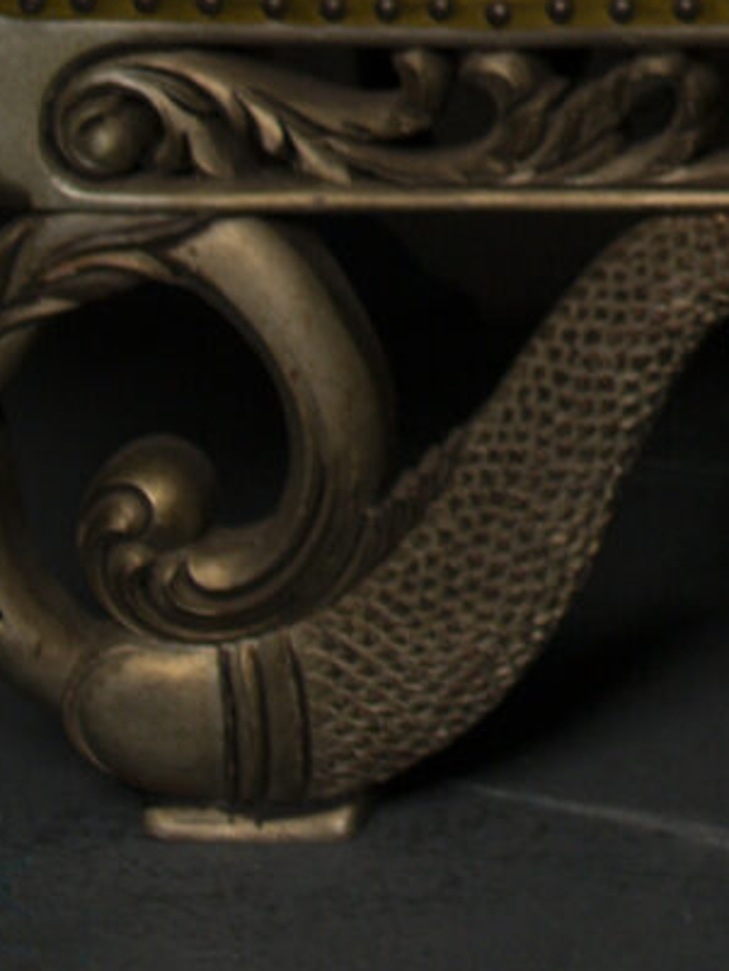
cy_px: -1545
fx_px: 6034
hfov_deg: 6.5
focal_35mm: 215
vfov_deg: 8.3
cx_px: 1953
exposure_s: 1/160
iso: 400
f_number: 4
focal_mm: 35
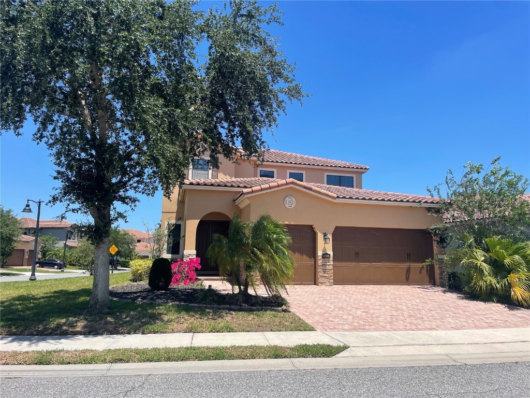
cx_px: 265
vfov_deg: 53.1
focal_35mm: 26
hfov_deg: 67.3
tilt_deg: +6.5
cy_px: 199
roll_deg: -1.1
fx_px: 398
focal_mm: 4.2
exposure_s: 1/3205
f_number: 1.6
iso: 32
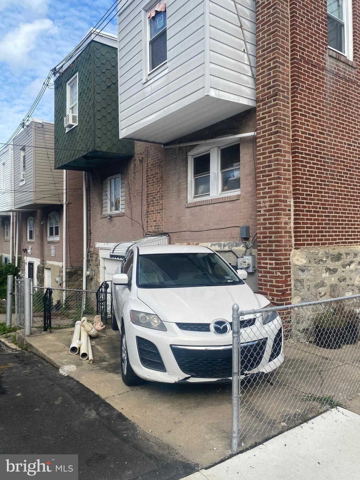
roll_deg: +0.6
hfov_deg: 53.1
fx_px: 361
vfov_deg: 67.3
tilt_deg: +2.5
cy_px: 240
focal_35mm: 26
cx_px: 180
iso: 32
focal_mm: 4.25
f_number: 1.8
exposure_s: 1/1927
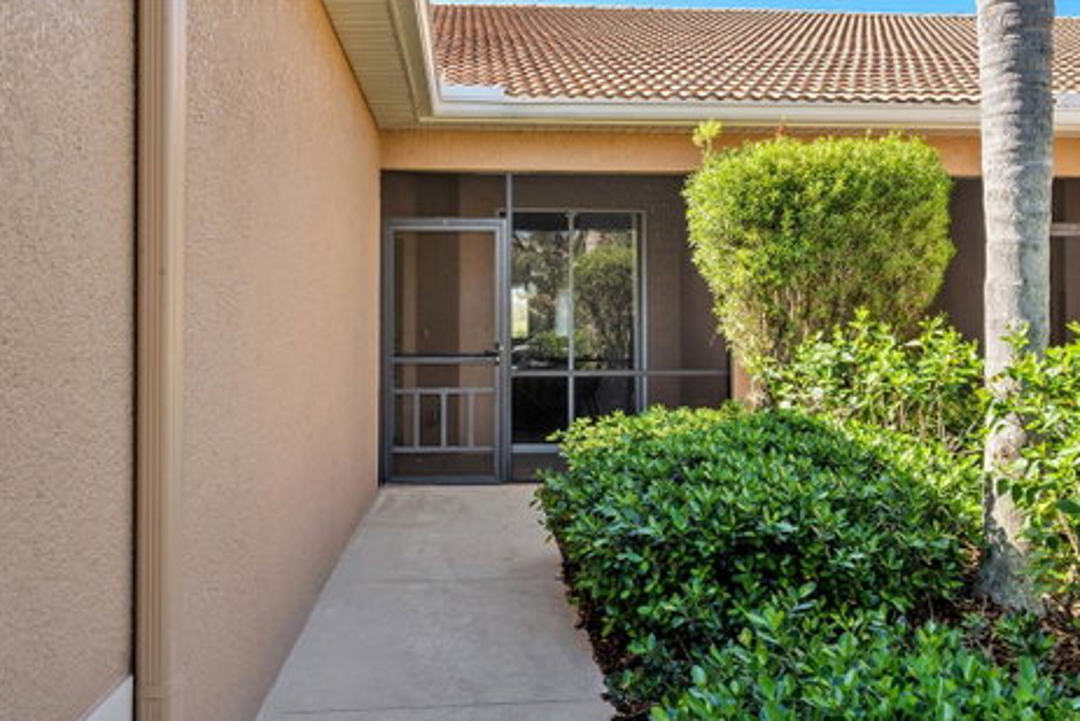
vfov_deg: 45.0
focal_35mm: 29
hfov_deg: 63.6
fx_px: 870
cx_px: 555
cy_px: 369
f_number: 13
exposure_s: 1/30
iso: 80
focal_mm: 28
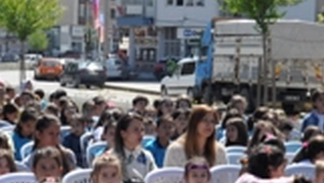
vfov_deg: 10.9
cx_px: 107
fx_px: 963
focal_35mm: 112
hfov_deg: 19.0
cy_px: 104
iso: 320
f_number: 10
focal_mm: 18
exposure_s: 1/400
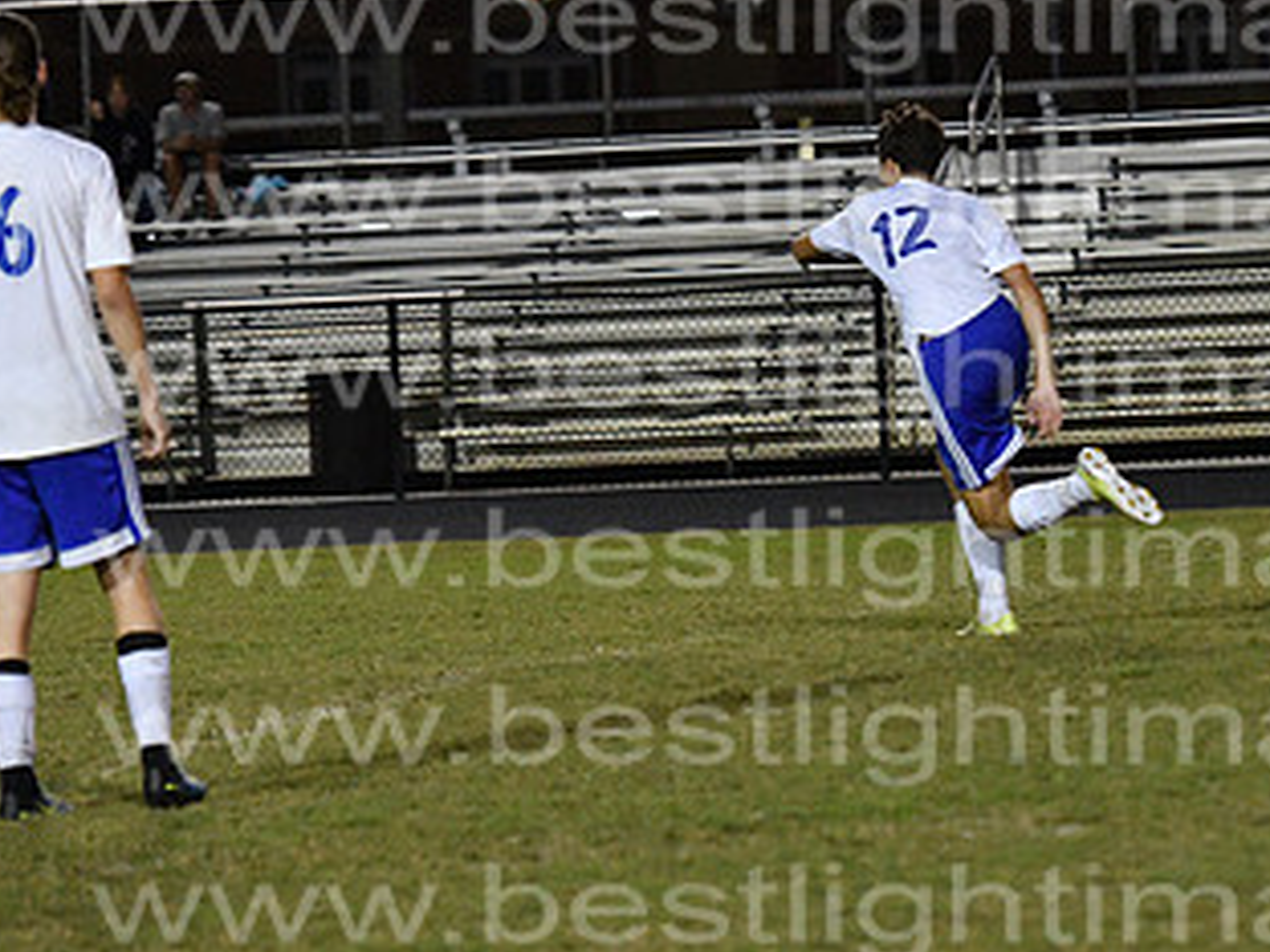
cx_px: 1018
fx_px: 11997
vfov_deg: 4.5
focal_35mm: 327
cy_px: 291
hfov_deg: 6.1
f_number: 4
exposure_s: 1/1000
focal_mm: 122
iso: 6400
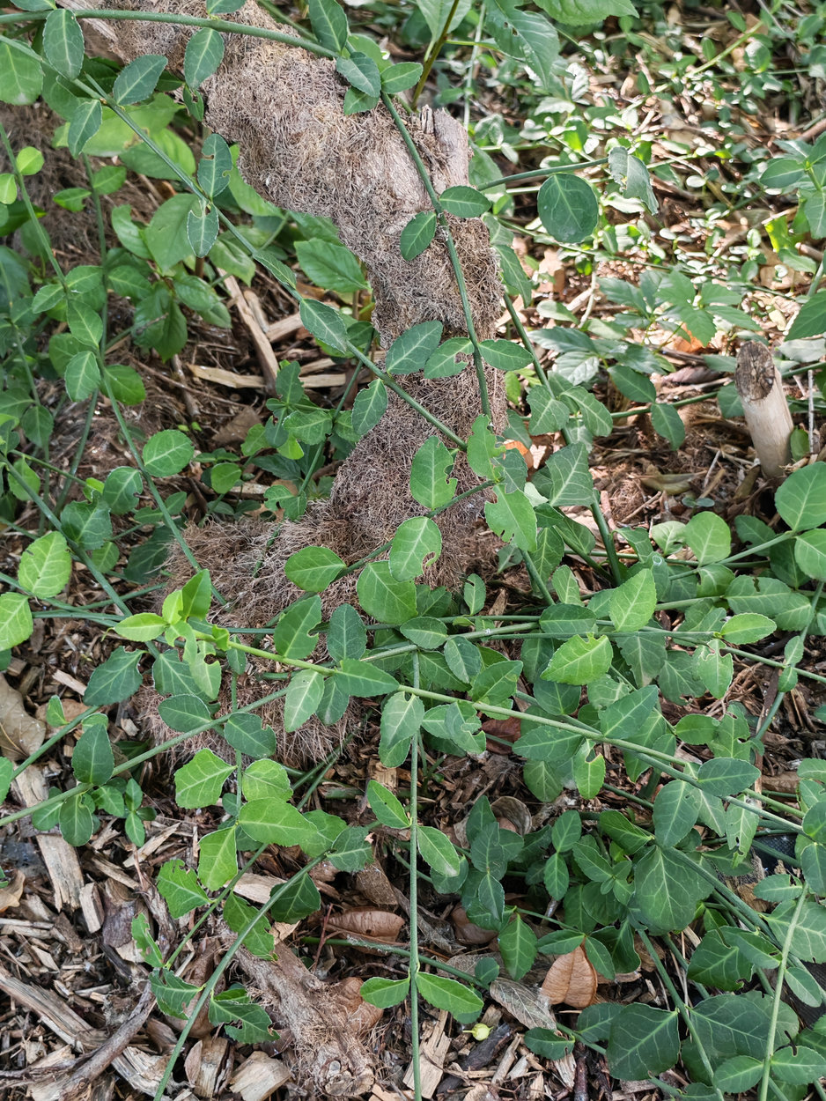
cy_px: 550
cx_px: 413
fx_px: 1527
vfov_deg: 39.6
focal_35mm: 48
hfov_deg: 30.3
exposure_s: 1/100
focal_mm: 6.12
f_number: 1.9
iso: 1000
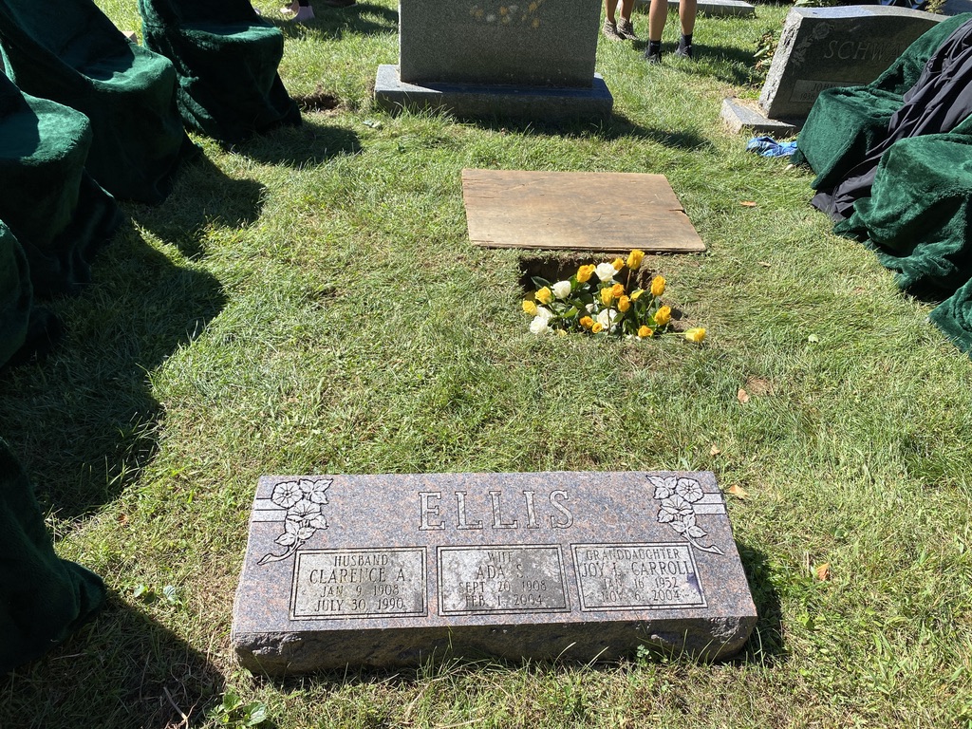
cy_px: 364
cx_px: 486
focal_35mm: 26
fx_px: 730
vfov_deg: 53.1
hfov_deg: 67.3
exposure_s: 1/1272
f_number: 1.8
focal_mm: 4.25
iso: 32
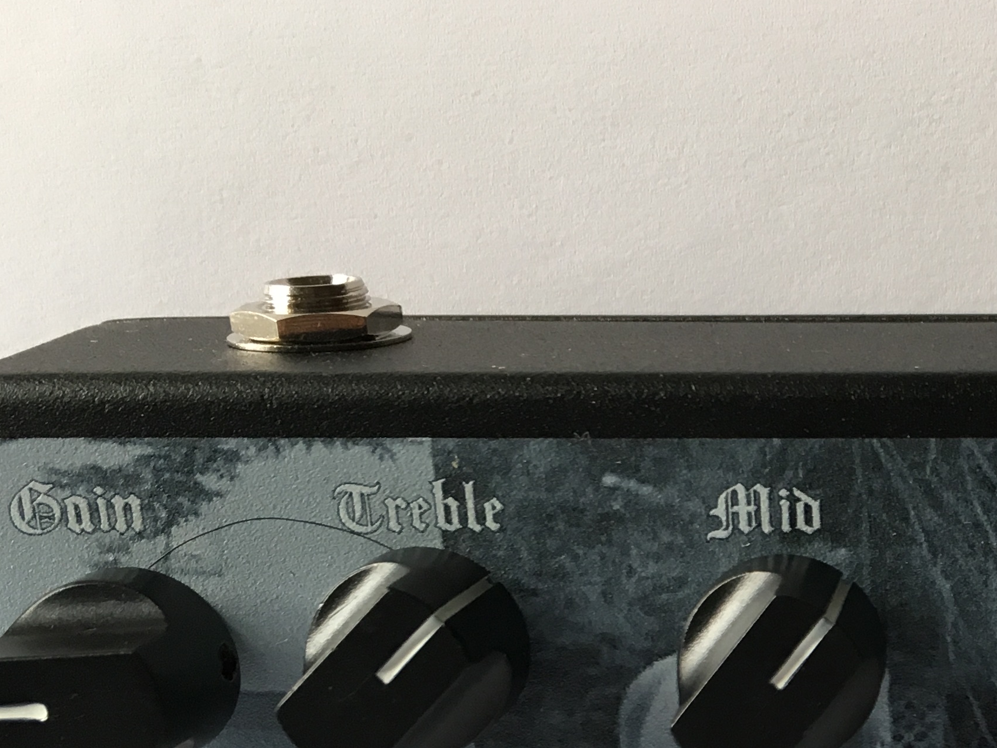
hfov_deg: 26.2
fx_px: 1987
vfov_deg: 20.2
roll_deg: +0.8
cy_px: 847
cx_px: 1072
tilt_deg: -15.7
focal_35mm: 69
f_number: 2.2
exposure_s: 1/30
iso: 64
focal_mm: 4.15
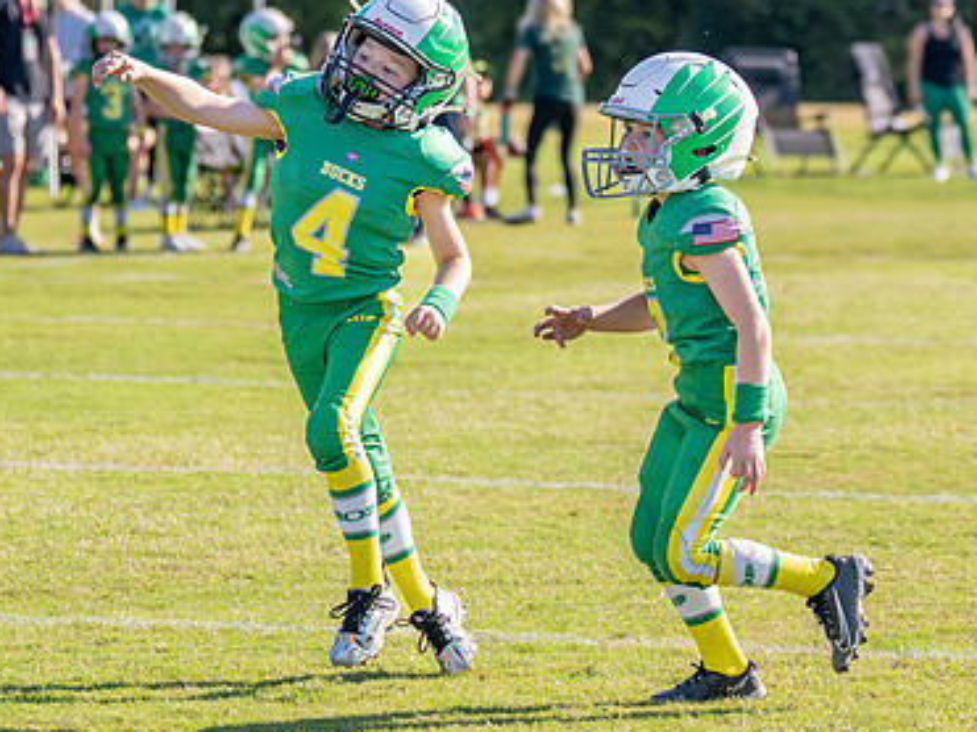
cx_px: 623
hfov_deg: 7.8
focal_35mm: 253
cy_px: 233
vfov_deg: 5.9
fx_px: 7138
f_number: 2.8
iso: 250
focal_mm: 89
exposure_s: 1/2500
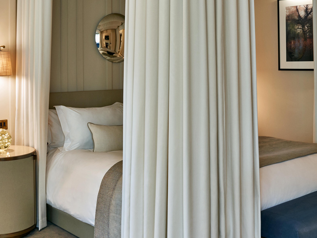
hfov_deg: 38.9
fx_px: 449
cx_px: 167
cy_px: 71
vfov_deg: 29.4
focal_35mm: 49
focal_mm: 24
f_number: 11
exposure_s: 2
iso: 100
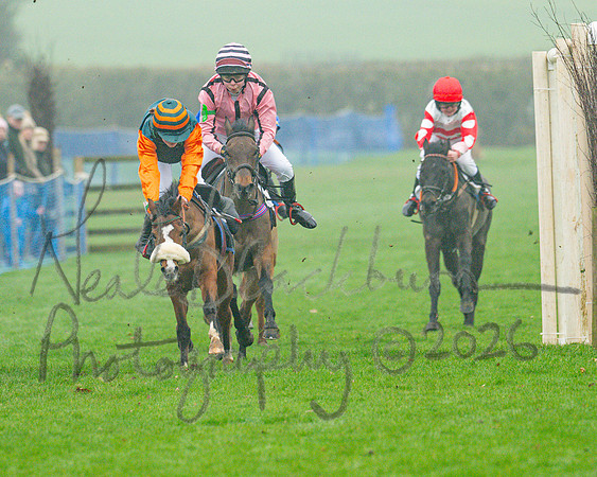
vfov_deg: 1.9
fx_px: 14621
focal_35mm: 828
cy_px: 250
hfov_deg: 2.3
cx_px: 158
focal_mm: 400
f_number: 5
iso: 800
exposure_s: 1/1250
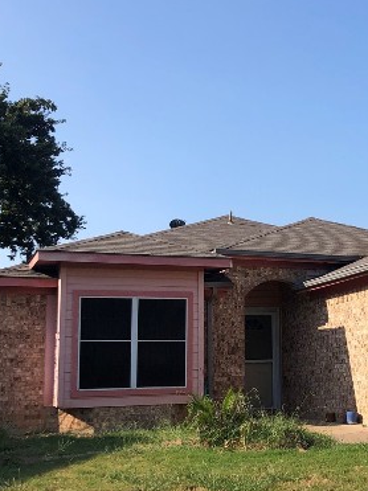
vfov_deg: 33.2
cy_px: 247
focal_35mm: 58
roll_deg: +0.5
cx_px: 314
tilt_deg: +10.1
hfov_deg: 24.7
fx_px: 823
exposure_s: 1/1621
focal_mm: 3.99
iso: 20
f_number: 1.8
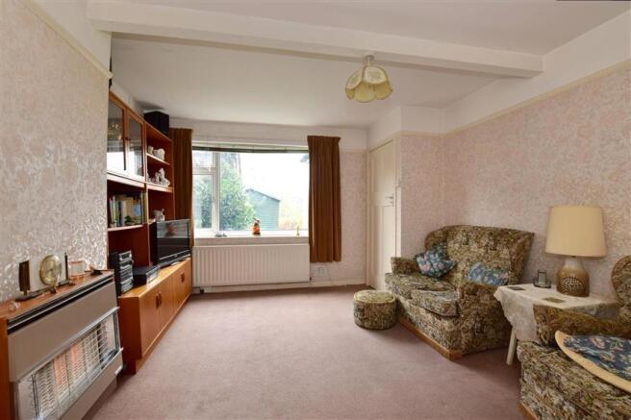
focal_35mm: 15
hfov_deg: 100.4
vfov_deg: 77.3
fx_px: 263
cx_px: 316
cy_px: 210
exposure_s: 1/4
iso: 200
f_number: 11
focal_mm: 10
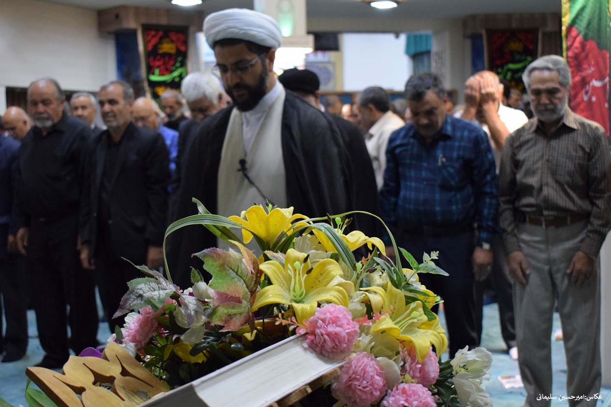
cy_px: 204
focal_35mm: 45
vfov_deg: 29.9
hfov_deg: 43.6
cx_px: 306
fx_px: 764
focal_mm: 30
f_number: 4.2
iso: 2500
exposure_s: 1/60
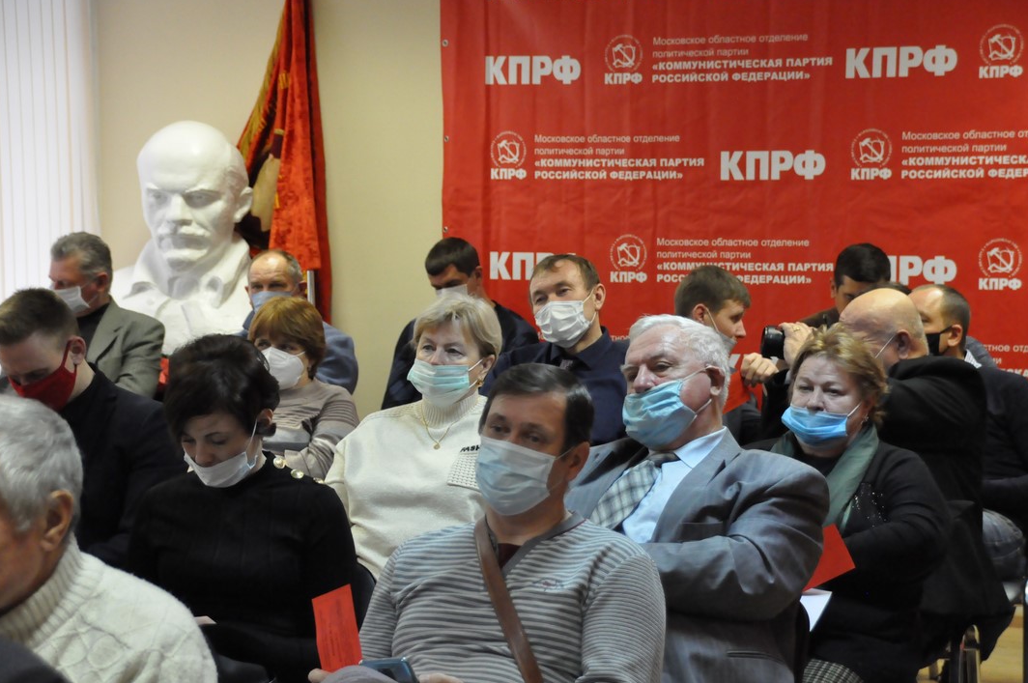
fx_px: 2881
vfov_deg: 13.5
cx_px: 555
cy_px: 359
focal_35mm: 101
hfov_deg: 20.2
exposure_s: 1/80
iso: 3200
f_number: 4.8
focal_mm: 62
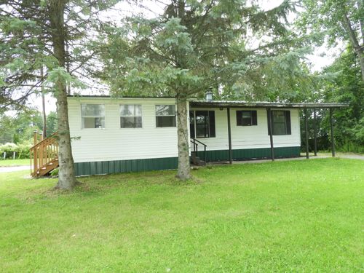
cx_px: 182
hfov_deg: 71.6
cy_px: 136
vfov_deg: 56.8
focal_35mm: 24
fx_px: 252
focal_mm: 4.3
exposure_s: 1/250
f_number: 3.3
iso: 140
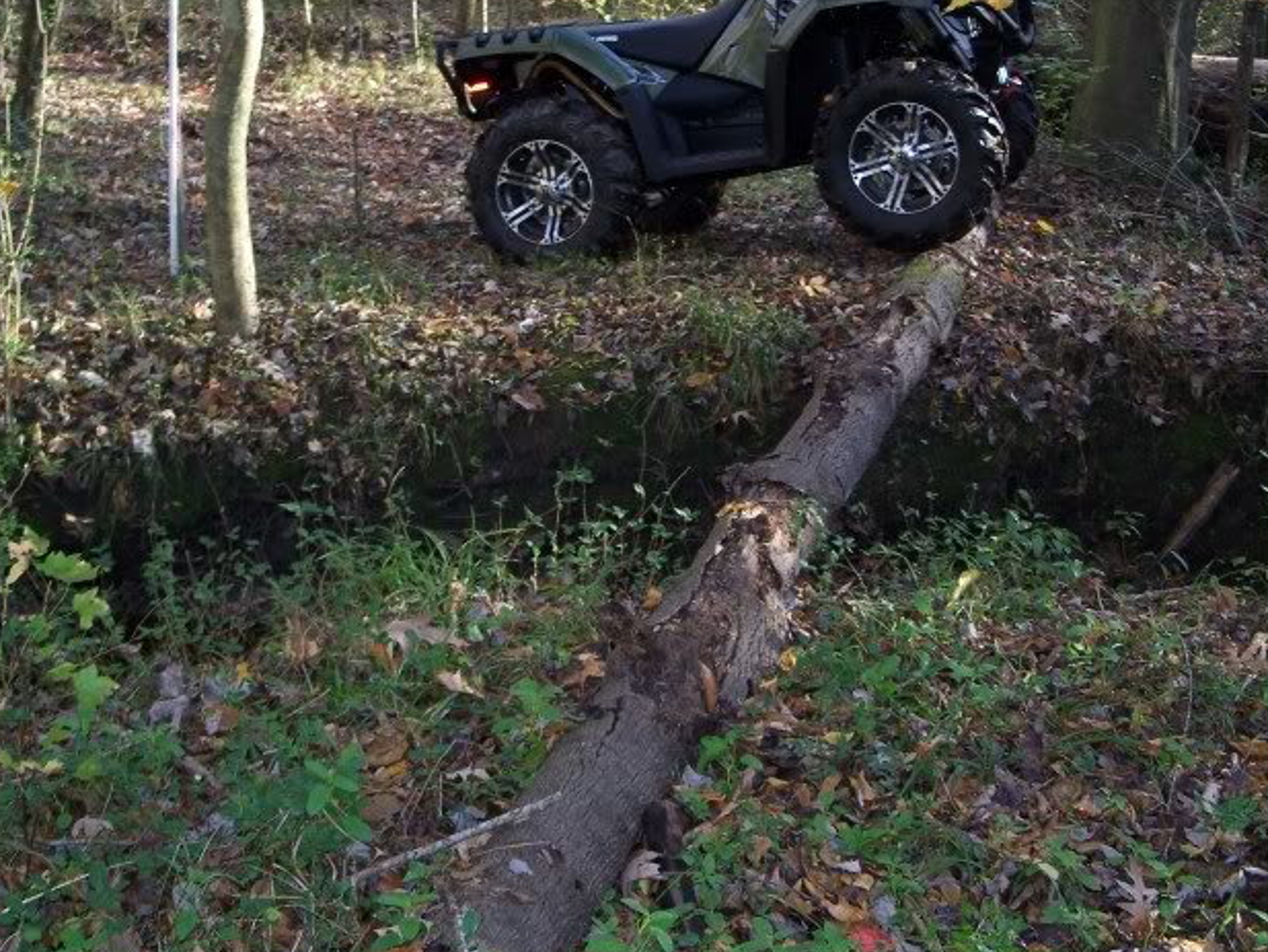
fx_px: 1759
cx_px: 600
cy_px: 405
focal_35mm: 48
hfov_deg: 39.6
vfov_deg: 30.2
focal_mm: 7.8
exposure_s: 1/60
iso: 80
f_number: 2.8
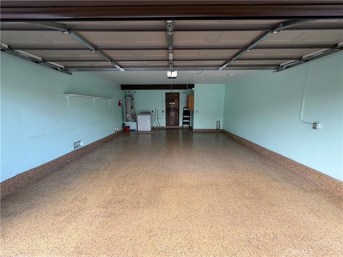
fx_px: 139
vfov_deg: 85.7
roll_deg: -0.3
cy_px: 128
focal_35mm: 14
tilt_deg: -8.6
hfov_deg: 102.1
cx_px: 172
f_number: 2.2
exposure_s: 1/121
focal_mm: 2.22
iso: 64
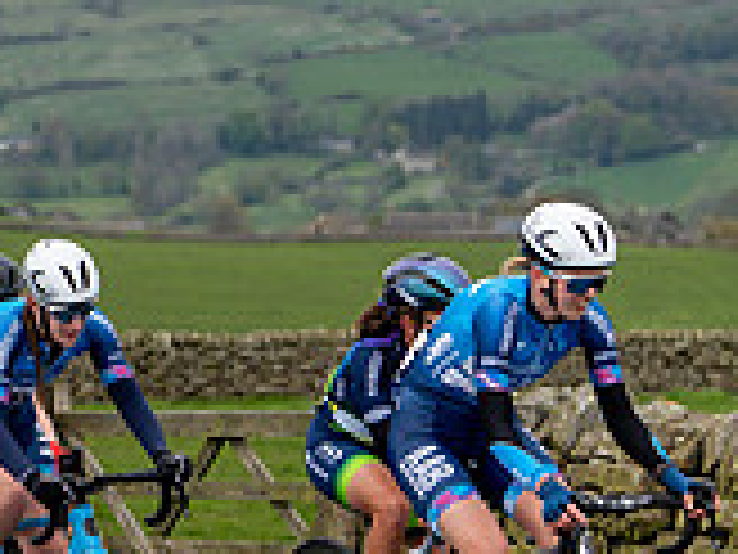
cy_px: 390
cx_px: 27
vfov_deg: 5.6
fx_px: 5671
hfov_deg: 7.4
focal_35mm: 266
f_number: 3.5
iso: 200
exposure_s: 1/640
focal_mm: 78
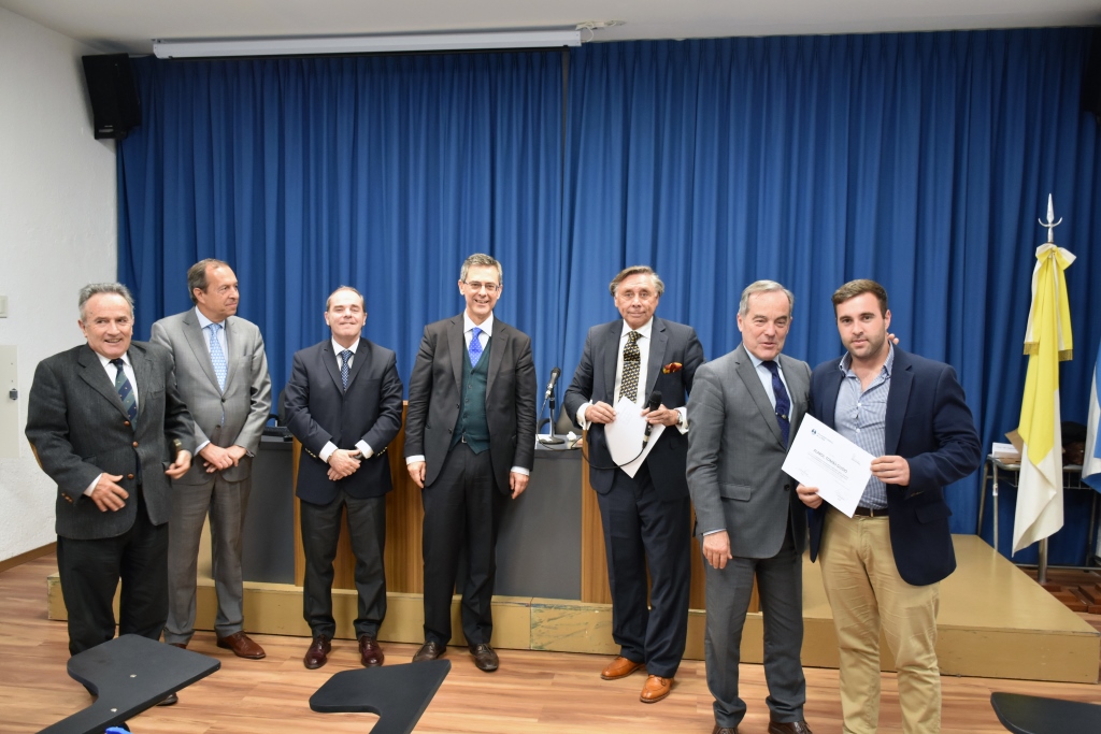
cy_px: 367
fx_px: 918
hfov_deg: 61.9
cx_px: 550
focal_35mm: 30
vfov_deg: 43.6
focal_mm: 20
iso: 1400
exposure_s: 1/60
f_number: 4
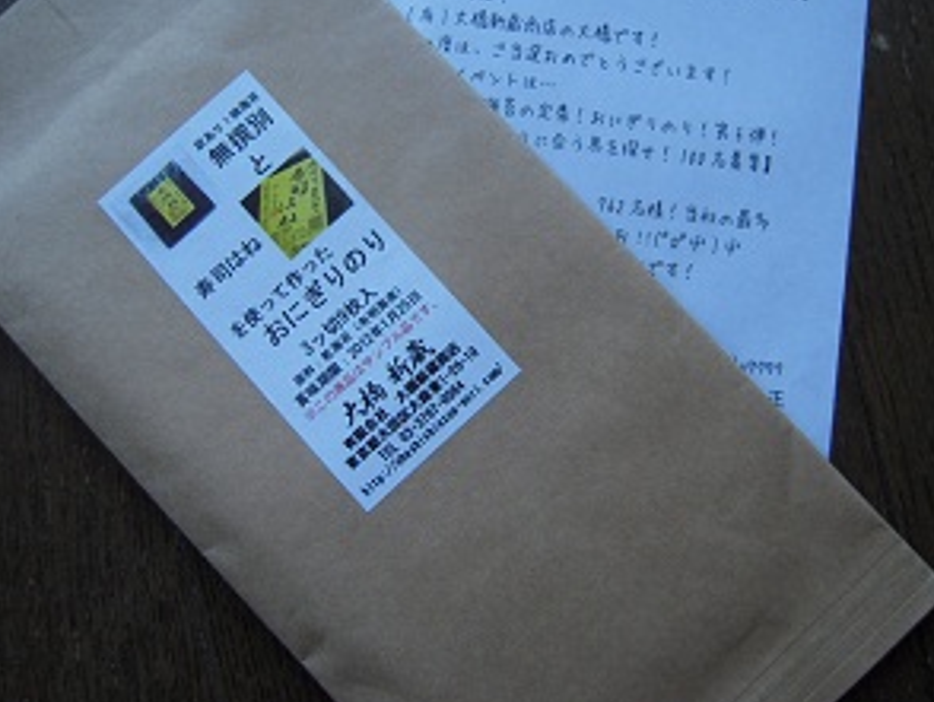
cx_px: 524
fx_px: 1053
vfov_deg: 36.7
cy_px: 273
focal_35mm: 39
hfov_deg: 47.7
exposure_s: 1/50
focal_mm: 5
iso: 100
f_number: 2.7
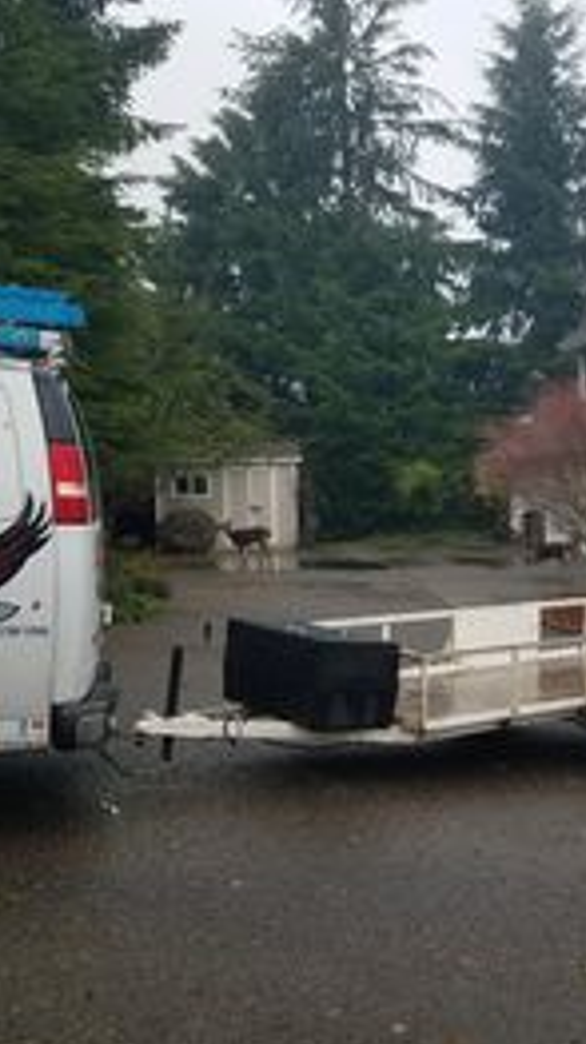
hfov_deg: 28.9
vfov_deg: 50.5
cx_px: 478
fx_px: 1107
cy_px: 546
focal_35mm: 40
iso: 40
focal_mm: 4.2
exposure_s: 1/291
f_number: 1.7
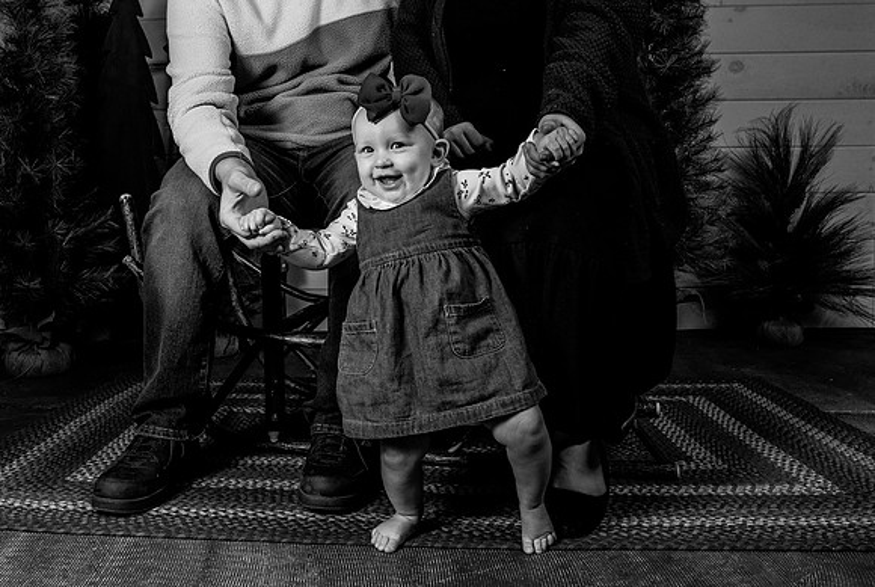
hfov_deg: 53.4
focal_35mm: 35
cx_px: 351
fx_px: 862
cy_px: 252
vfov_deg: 37.5
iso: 320
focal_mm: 24
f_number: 5.6
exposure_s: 1/250
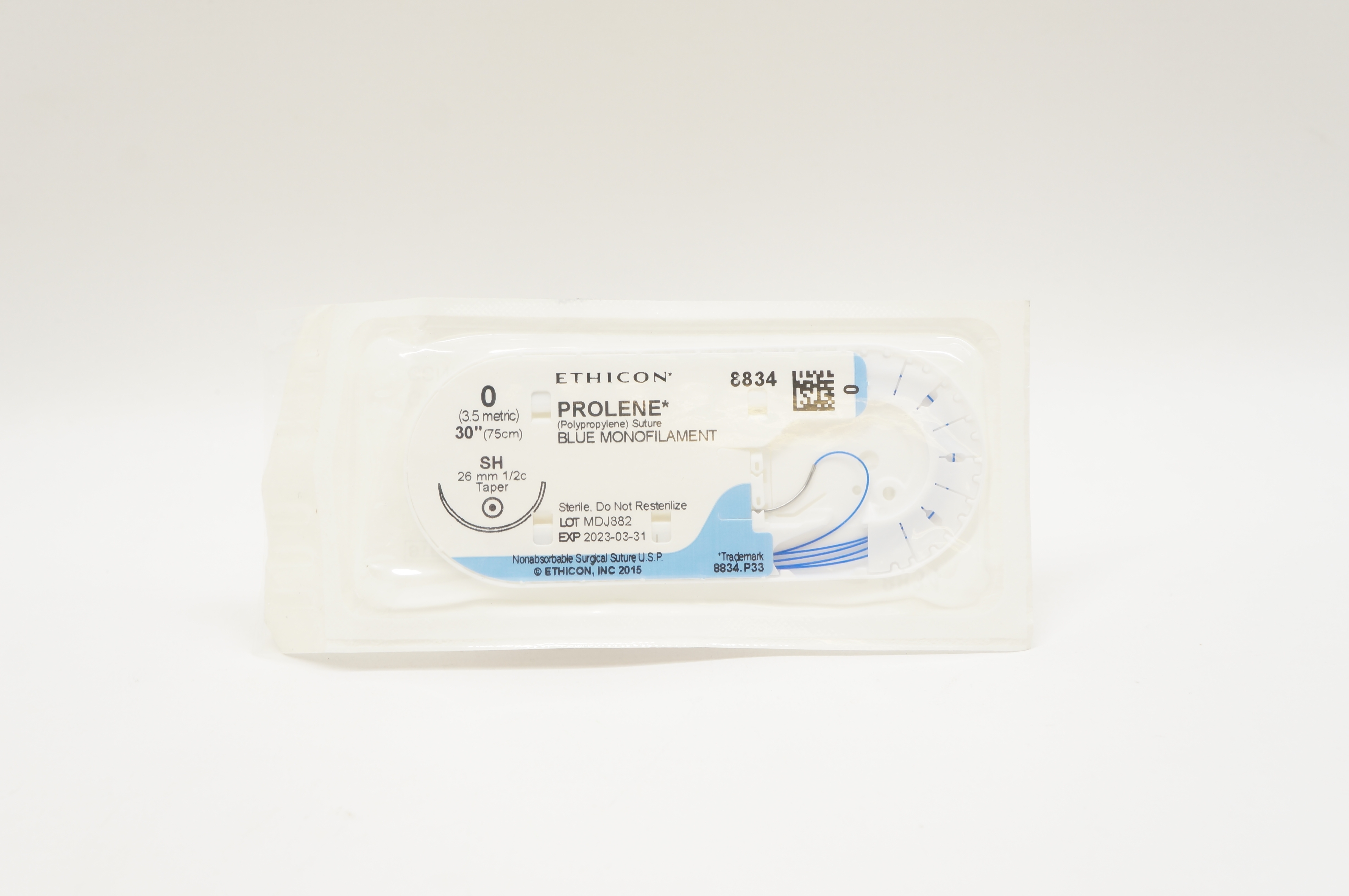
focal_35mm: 45
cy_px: 448
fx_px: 1684
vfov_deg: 29.8
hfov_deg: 43.6
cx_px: 674
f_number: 7.1
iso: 400
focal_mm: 30
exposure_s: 1/40
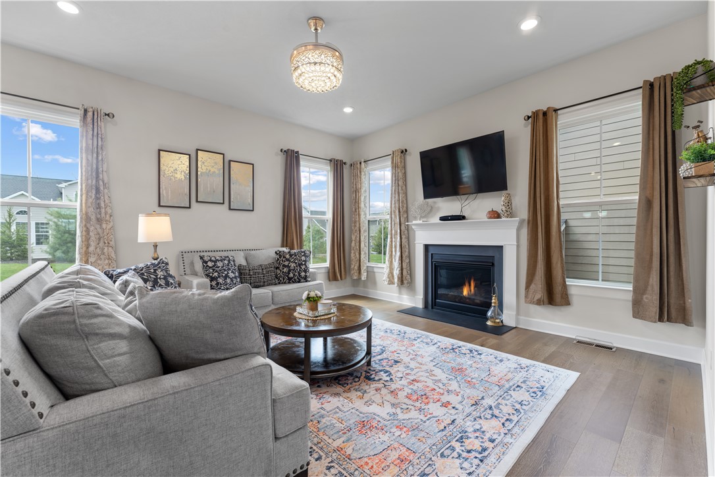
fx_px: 304
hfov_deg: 99.3
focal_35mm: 15
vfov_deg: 76.2
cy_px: 238
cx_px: 358
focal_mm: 15.3
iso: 125
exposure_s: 1/3
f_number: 8
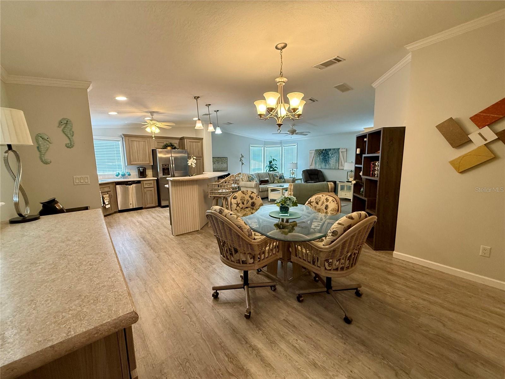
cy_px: 190
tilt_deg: -8.0
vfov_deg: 85.7
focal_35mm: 14
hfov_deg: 102.1
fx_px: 204
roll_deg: +1.1
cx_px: 252
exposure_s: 1/120
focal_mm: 2.22
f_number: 2.2
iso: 320
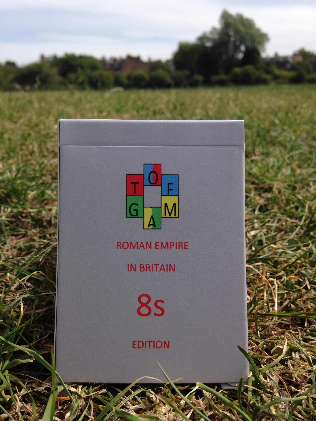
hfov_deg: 42.9
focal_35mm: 33
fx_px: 402
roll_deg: -0.3
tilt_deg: -16.0
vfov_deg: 55.4
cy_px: 210
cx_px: 158
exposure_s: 1/2088
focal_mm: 4.12
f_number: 2.4
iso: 50
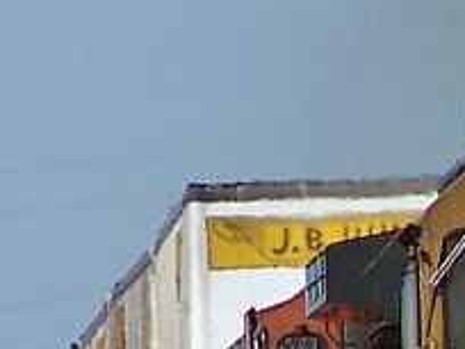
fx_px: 25644
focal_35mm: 1909
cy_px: 429
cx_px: 620
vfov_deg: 0.8
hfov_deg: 1.0
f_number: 4.5
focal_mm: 63
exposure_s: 1/750
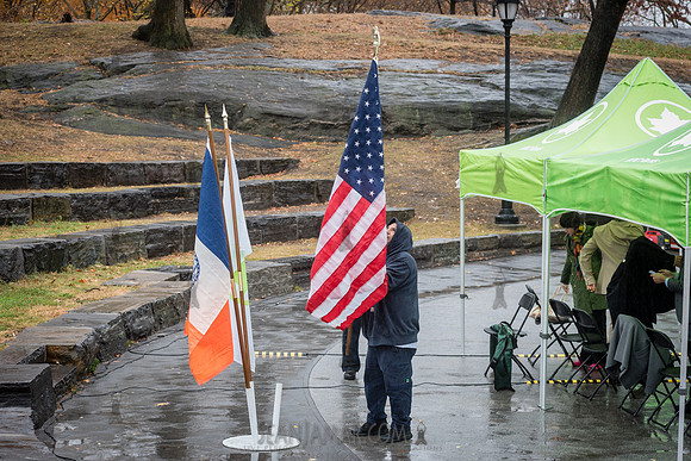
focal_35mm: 83
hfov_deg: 24.5
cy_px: 230
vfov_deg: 16.5
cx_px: 346
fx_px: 1588
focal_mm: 80
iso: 640
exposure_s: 1/200
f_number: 5.6
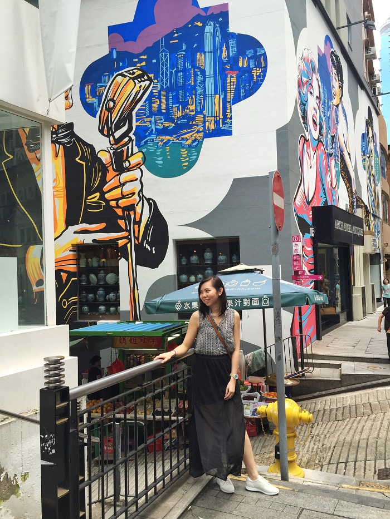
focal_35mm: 29
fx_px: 436
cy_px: 260
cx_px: 195
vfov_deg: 61.7
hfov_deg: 48.2
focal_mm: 4.15
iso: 32
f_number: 2.2
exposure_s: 1/618
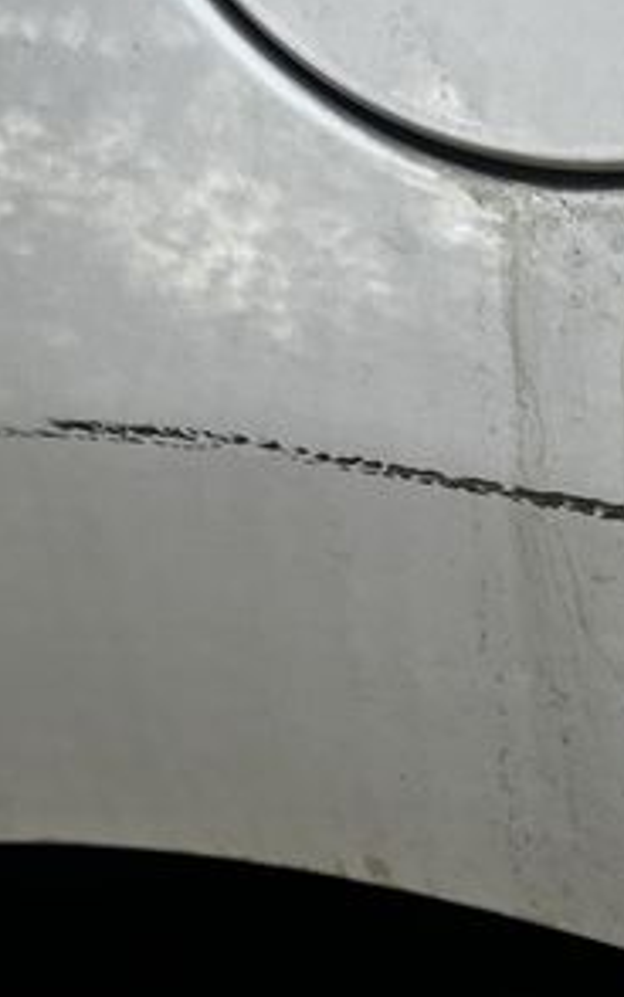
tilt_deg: -29.5
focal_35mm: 75
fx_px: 2039
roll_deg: +1.4
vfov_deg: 27.2
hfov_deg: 15.7
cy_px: 702
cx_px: 997
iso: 40
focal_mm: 5.7
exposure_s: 1/265
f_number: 1.5
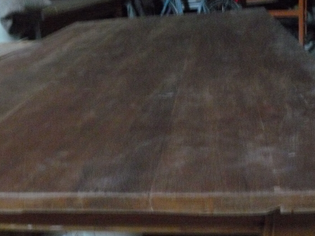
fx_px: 446
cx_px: 130
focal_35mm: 49
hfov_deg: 38.8
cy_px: 131
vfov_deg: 29.7
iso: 800
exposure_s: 1/8
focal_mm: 6
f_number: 2.8
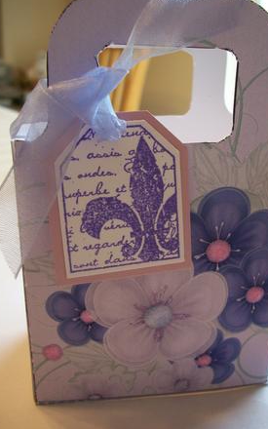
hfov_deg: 33.5
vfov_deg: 51.5
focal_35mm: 38
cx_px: 150
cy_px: 214
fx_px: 444
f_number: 3.1
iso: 91
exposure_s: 1/60
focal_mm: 6.3
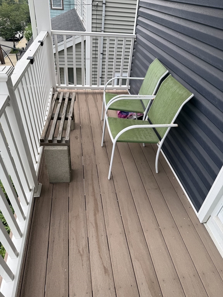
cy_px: 148
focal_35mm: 24
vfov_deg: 71.6
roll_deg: -4.9
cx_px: 112
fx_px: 206
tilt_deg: -37.5
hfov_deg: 56.8
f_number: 1.78
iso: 64
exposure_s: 1/159
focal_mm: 6.76
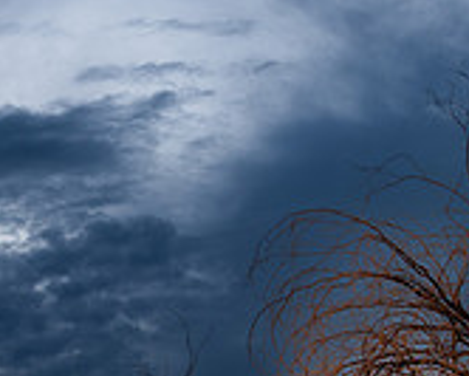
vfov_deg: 18.9
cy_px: 319
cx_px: 101
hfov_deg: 23.5
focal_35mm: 80
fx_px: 1111
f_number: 13
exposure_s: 1/2.5
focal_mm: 24
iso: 100
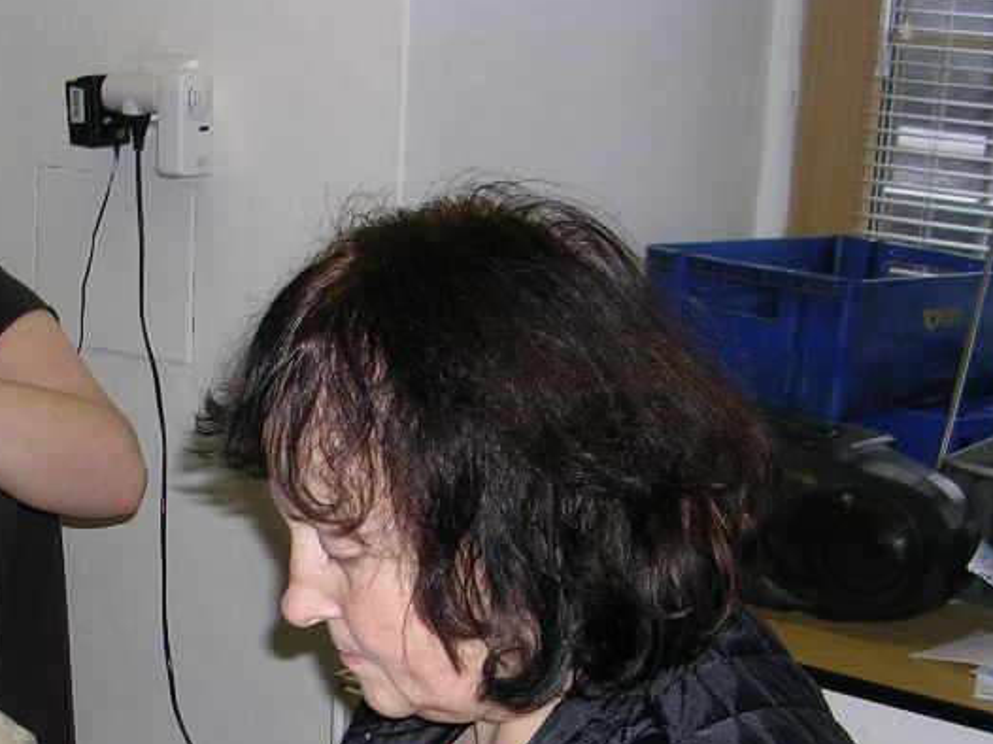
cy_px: 710
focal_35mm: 74
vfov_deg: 19.4
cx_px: 289
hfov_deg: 26.1
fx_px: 2122
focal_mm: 5.8
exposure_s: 1/60.1
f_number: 2.8
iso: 50
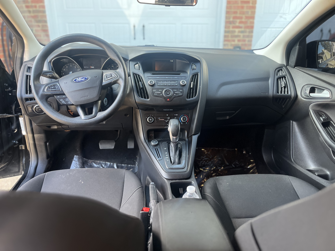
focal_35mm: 26
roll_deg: +0.2
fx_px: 252
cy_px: 126
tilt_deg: -20.7
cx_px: 168
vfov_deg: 53.1
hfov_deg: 67.3
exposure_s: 1/112
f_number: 1.6
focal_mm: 5.1
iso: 125
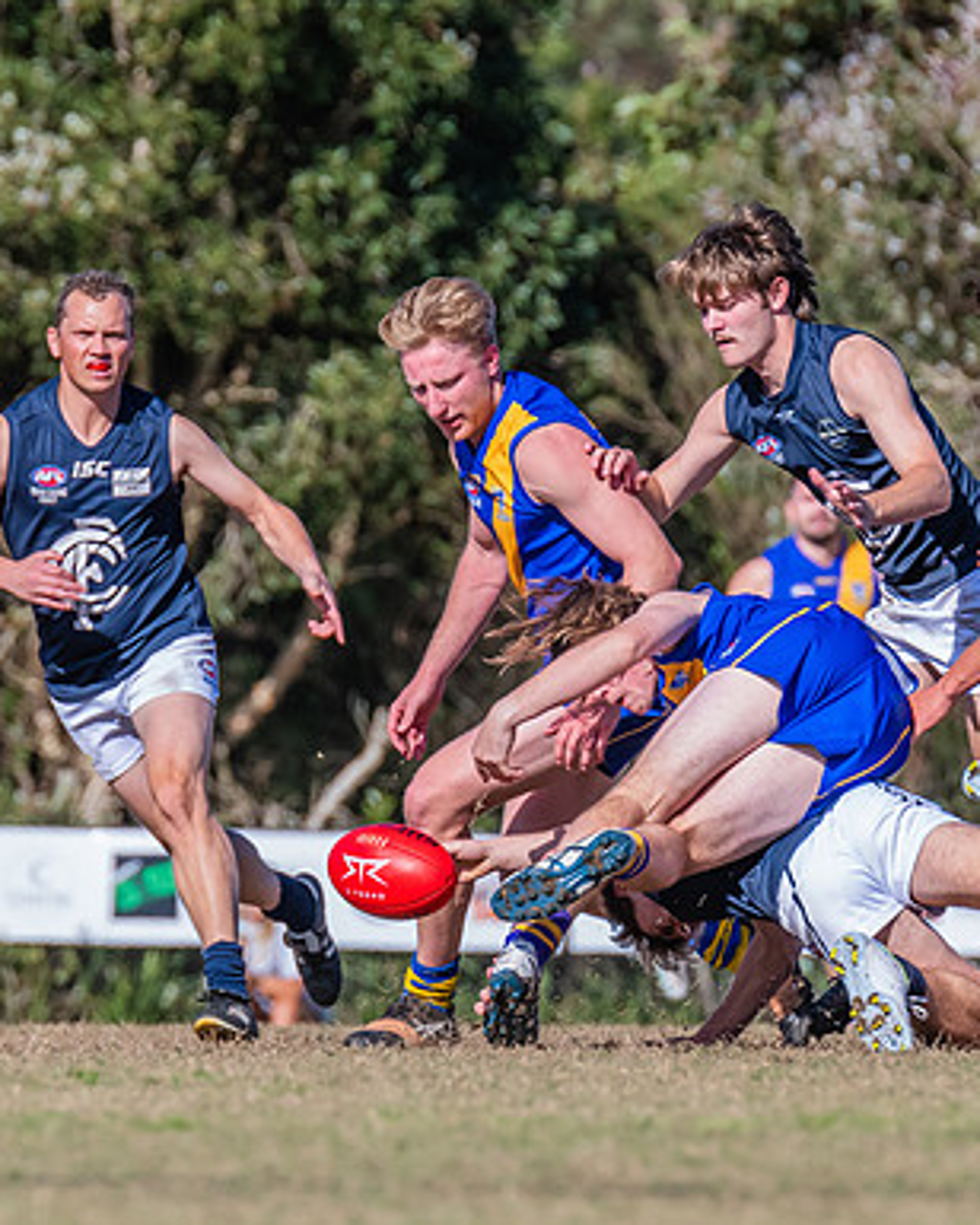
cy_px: 686
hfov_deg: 1.8
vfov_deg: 2.3
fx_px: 30382
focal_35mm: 838
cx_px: 481
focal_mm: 420
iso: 800
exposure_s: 1/2000
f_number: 8
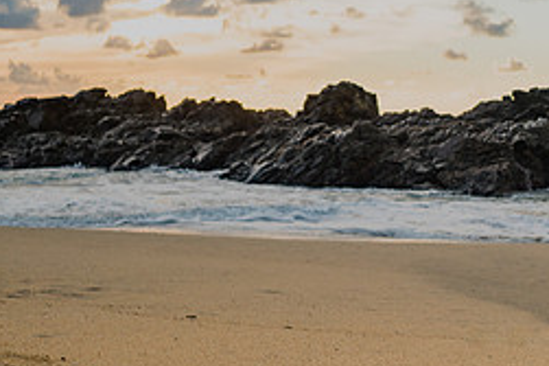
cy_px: 25
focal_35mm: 81
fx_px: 1234
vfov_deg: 16.6
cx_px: 556
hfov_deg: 23.9
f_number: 5.6
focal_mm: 35
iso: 100
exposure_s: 1/200
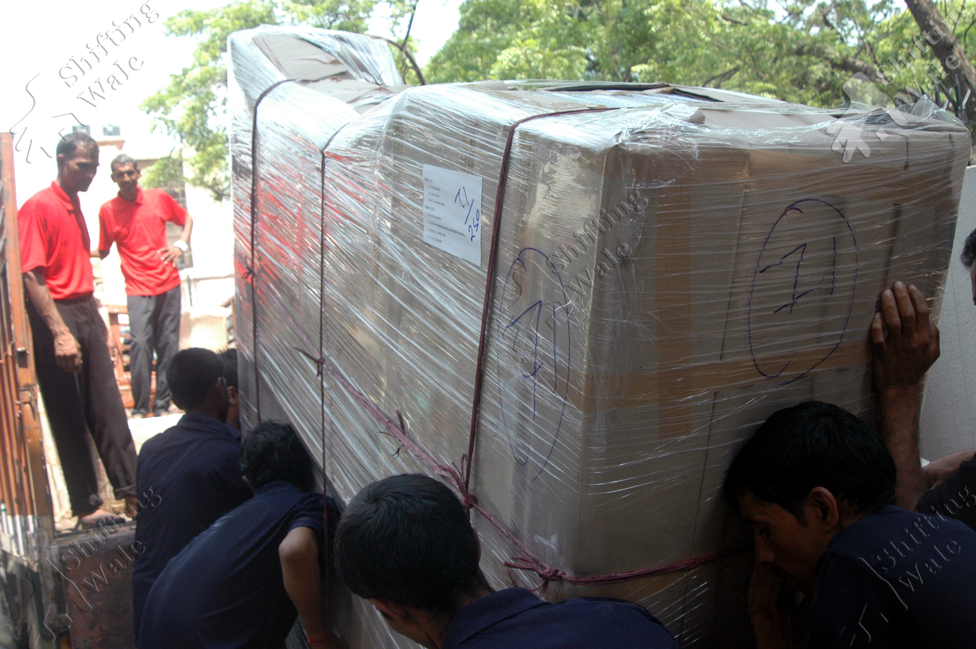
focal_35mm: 36
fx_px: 975
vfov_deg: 36.8
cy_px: 324
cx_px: 488
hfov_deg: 53.2
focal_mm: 24
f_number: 5.6
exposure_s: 1/320
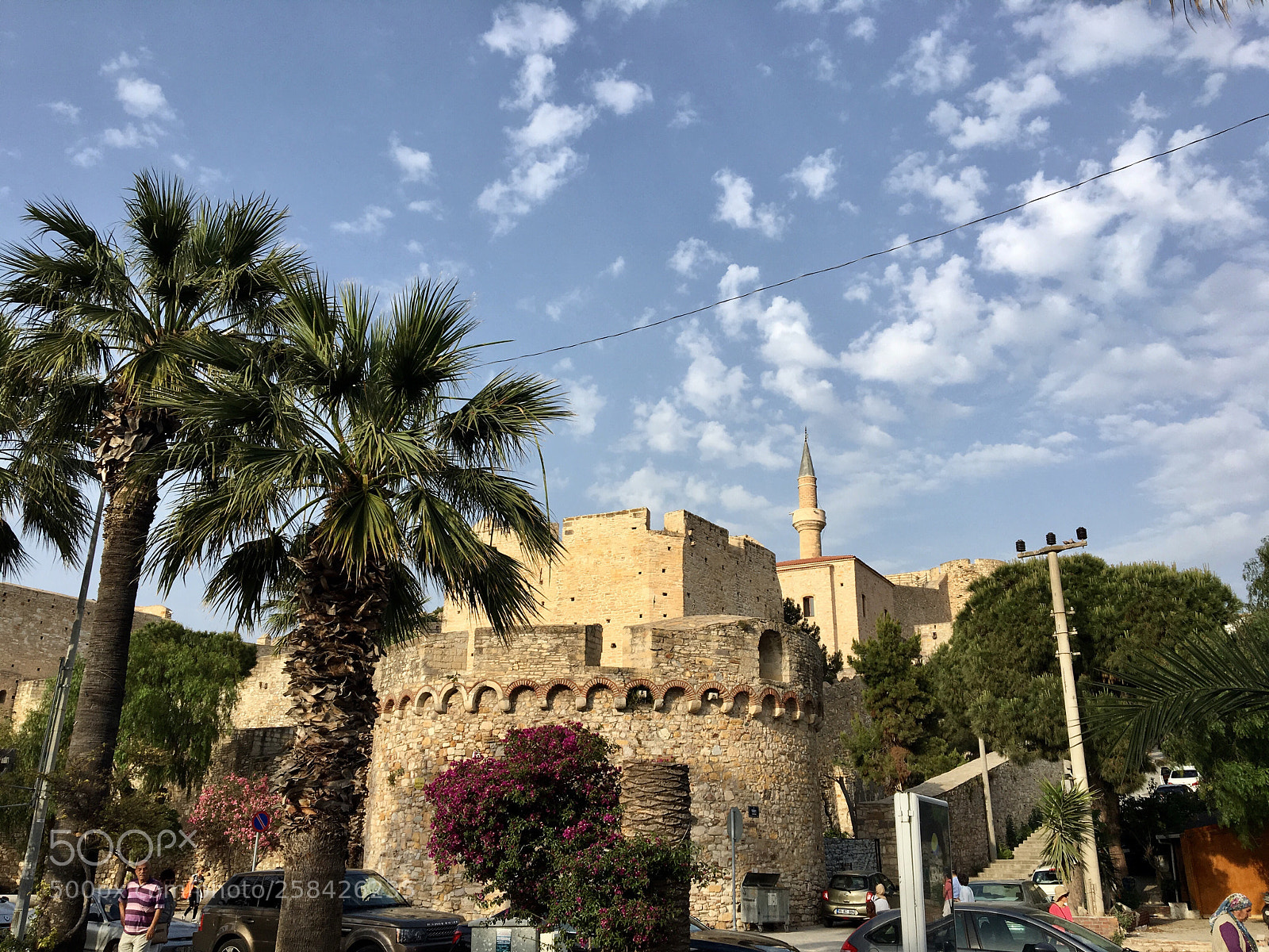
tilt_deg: +18.9
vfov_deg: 48.2
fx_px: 1063
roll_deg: -0.9
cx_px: 634
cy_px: 476
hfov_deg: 61.7
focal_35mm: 29
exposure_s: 1/1304
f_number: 2.2
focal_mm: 4.15
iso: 25
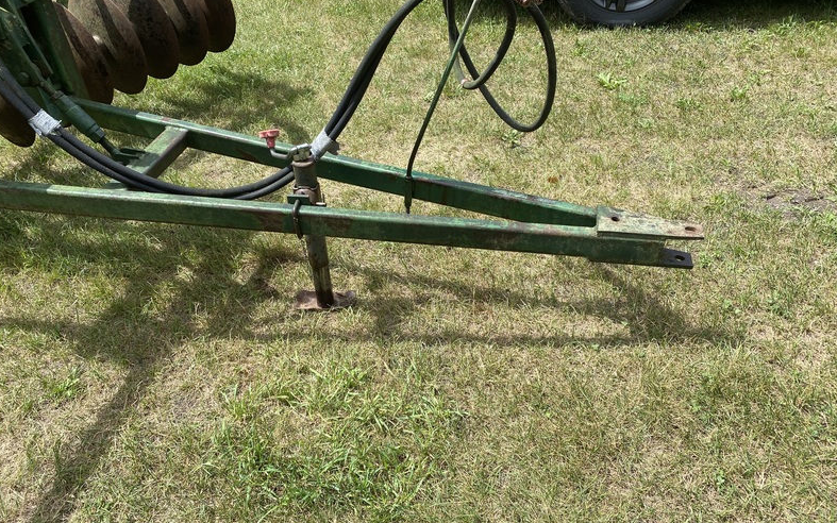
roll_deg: +7.2
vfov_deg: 44.5
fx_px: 639
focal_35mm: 28
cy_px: 247
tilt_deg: -37.0
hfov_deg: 66.5
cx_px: 413
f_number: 1.8
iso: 32
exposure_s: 1/1135
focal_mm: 4.25
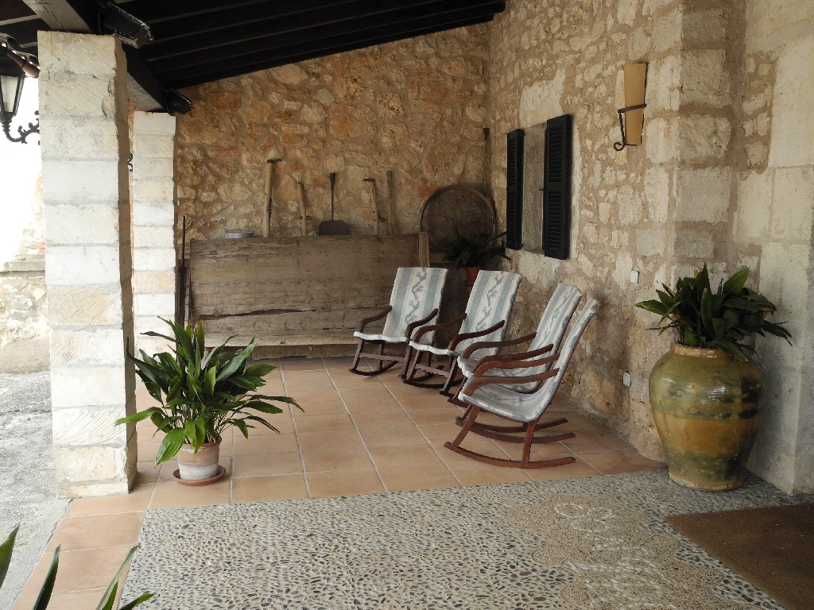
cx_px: 407
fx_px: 823
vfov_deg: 40.7
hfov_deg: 52.6
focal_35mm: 35
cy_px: 305
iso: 100
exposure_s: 1/177
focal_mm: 7.4
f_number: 3.2
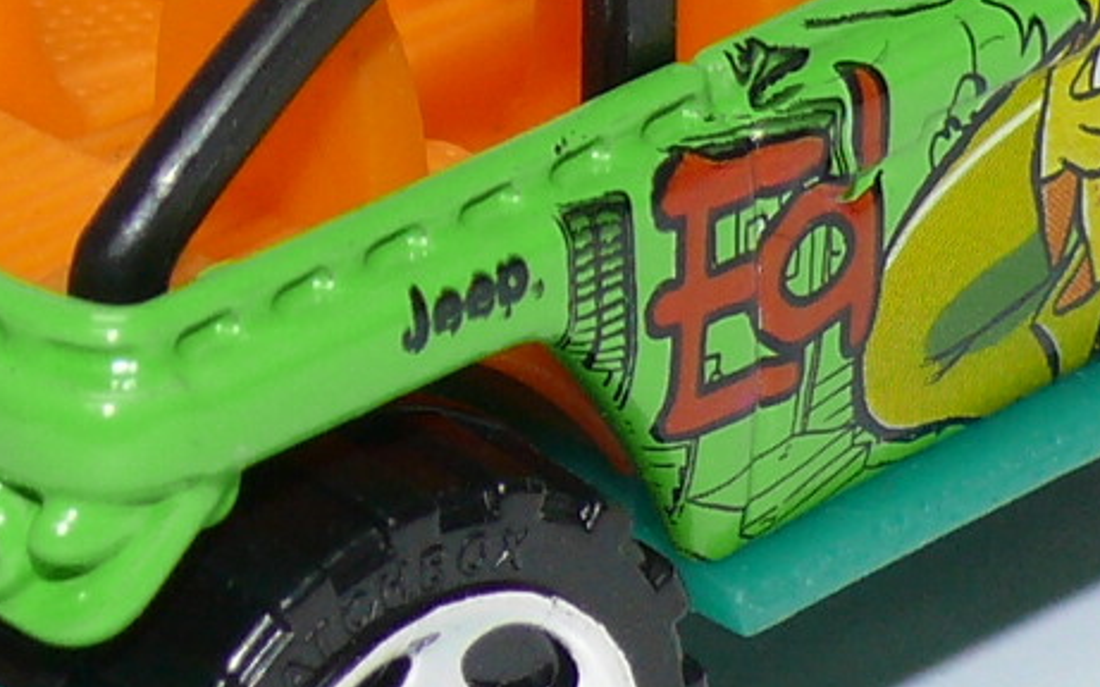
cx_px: 675
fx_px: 11360
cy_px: -148
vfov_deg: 3.5
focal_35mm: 379
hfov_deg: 5.5
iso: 100
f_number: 4
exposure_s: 1/30
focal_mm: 13.4
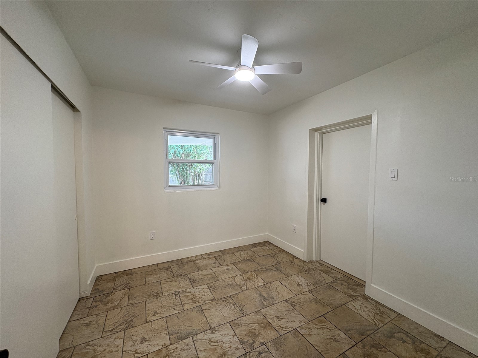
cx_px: 239
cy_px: 179
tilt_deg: -2.1
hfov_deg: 102.1
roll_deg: +0.5
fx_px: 193
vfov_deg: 85.7
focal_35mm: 14
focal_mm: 2.22
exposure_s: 1/120
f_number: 2.2
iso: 160
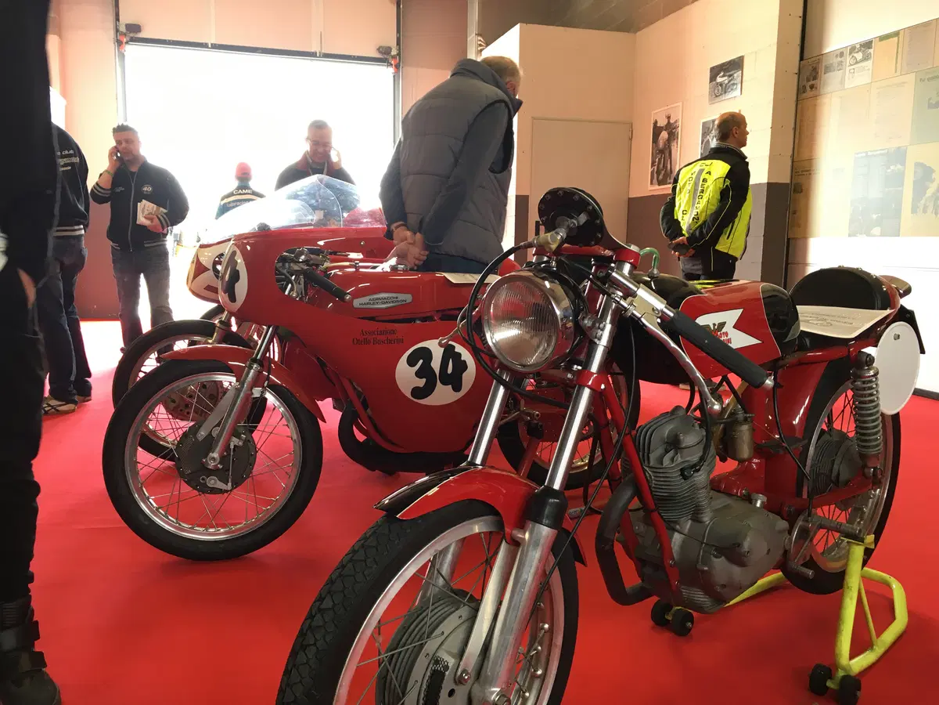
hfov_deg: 61.7
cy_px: 352
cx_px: 470
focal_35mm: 29
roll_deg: -0.3
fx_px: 787
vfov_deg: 48.2
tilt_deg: -7.6
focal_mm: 4.15
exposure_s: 1/33
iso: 80
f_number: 2.2
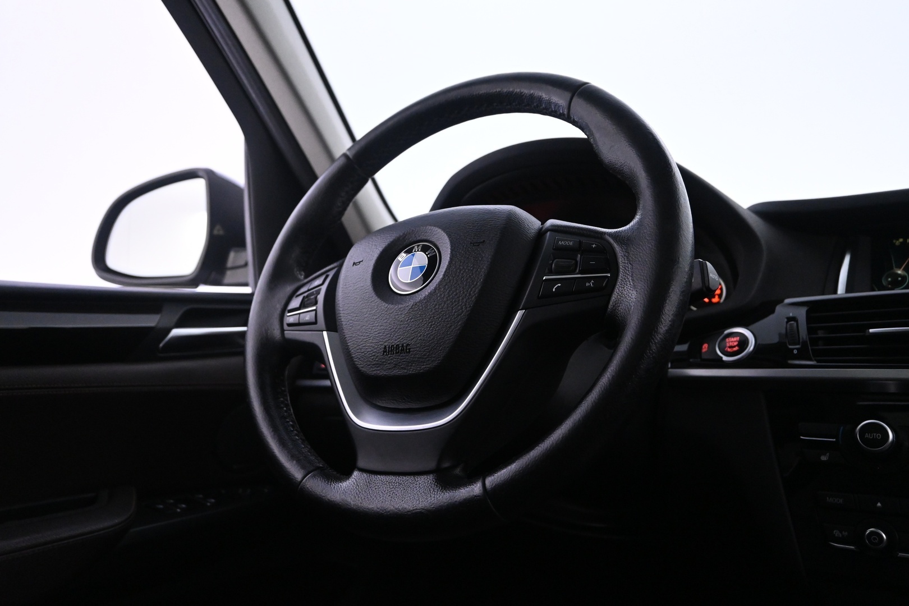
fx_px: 701
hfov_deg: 65.9
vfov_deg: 46.8
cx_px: 454
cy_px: 303
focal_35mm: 28
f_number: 3.8
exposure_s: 1/50
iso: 3200
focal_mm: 18.5
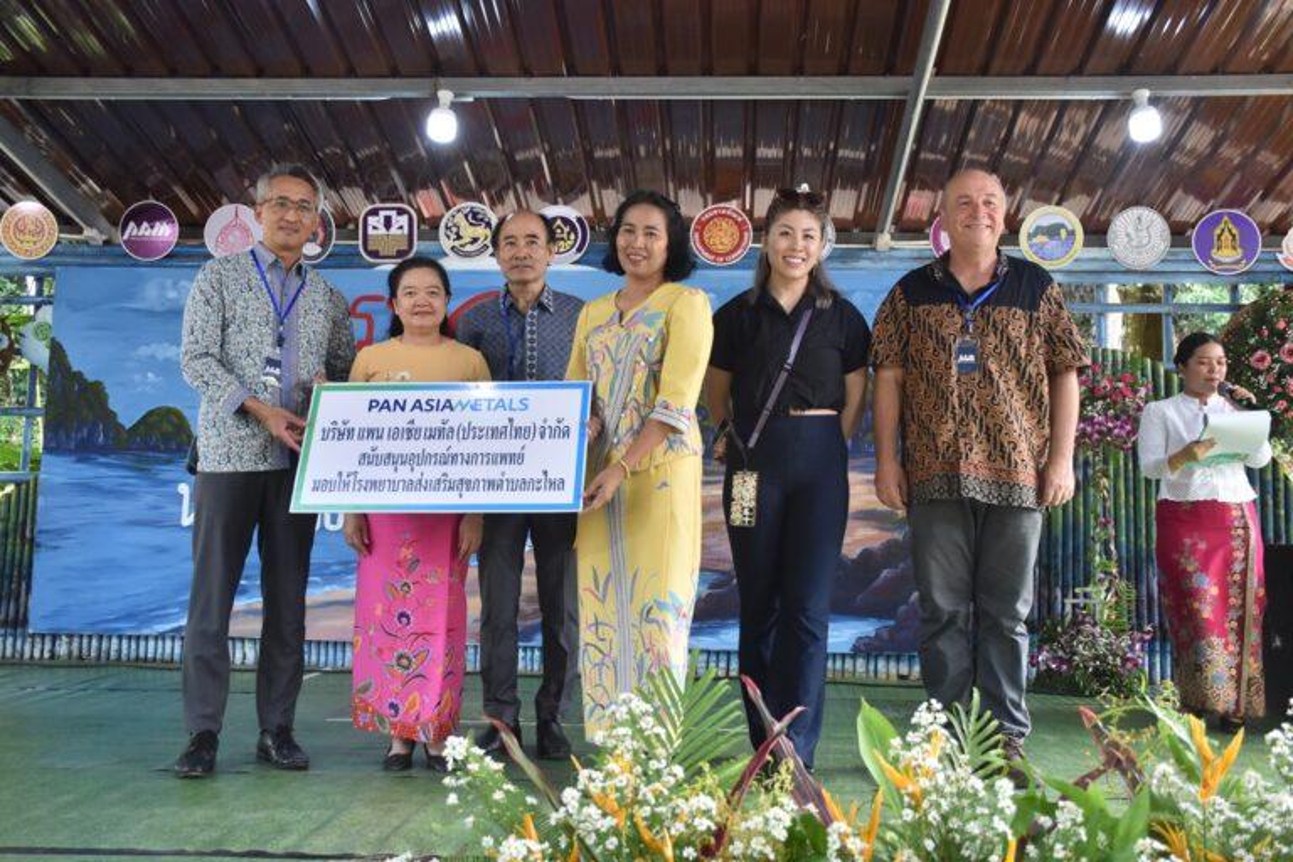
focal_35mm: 34
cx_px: 646
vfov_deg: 38.4
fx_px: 1239
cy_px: 431
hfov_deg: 55.1
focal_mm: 23
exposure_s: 1/250
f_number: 3.8
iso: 800
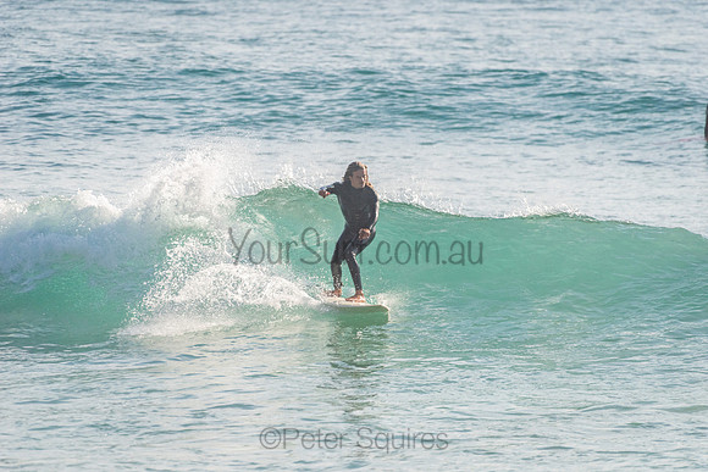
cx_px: 354
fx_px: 9835
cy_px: 236
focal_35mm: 500
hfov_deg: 4.1
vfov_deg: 2.8
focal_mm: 500
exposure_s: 1/2000
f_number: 5.6
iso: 720
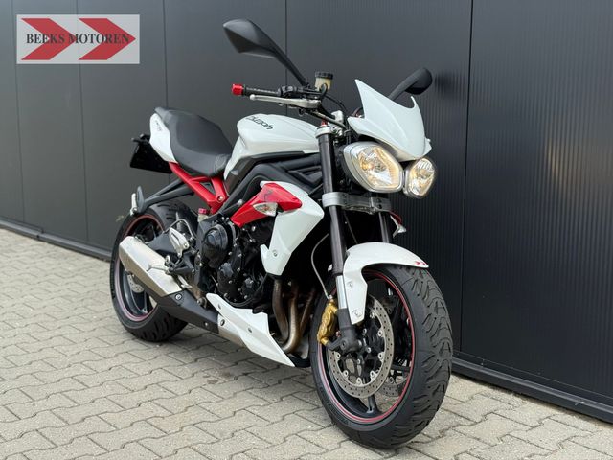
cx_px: 306
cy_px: 230
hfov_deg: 39.7
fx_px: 850
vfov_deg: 30.3
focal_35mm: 48
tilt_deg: -8.5
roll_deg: +0.0
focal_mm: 6.76
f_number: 1.78
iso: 64
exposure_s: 1/2415
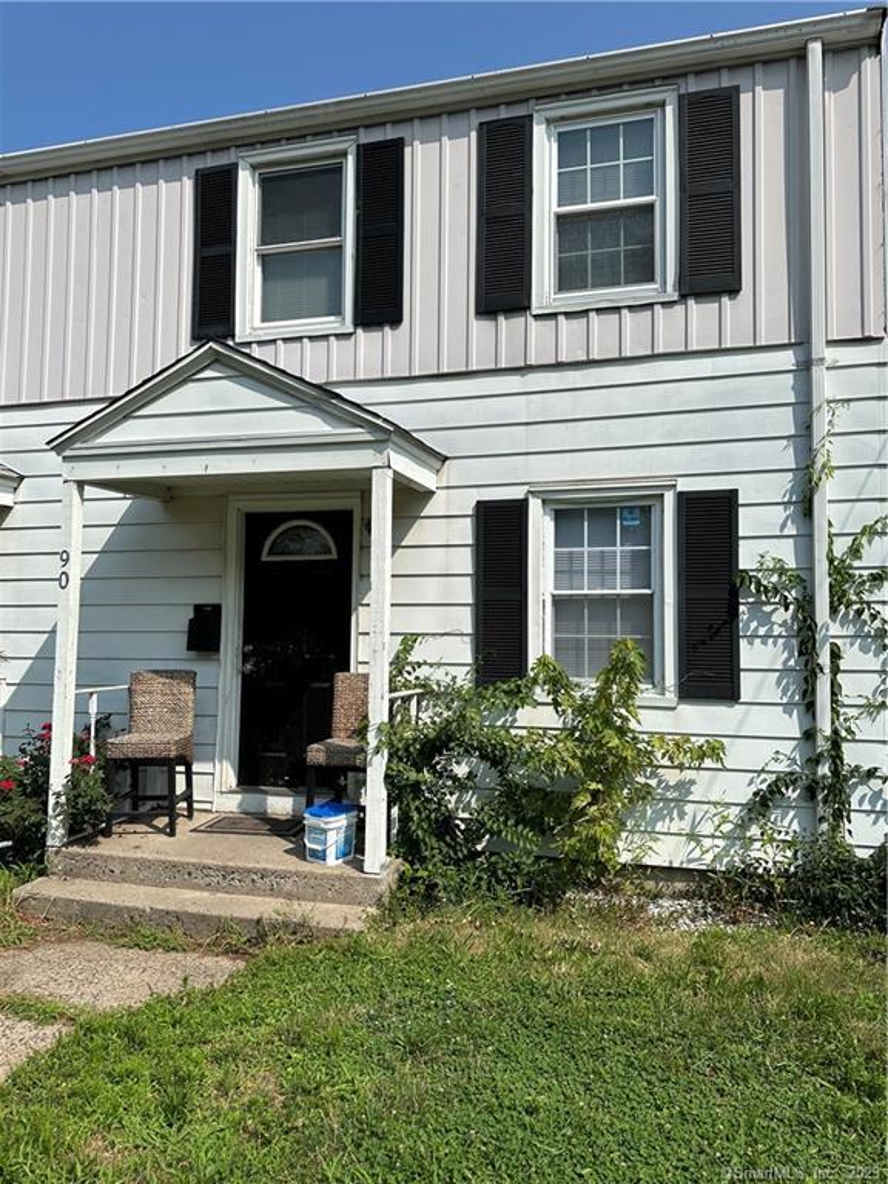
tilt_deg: +3.8
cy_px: 592
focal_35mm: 24
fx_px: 821
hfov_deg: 56.8
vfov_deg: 71.6
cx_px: 444
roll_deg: -1.4
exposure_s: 1/7042
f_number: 1.78
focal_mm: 6.86
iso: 80
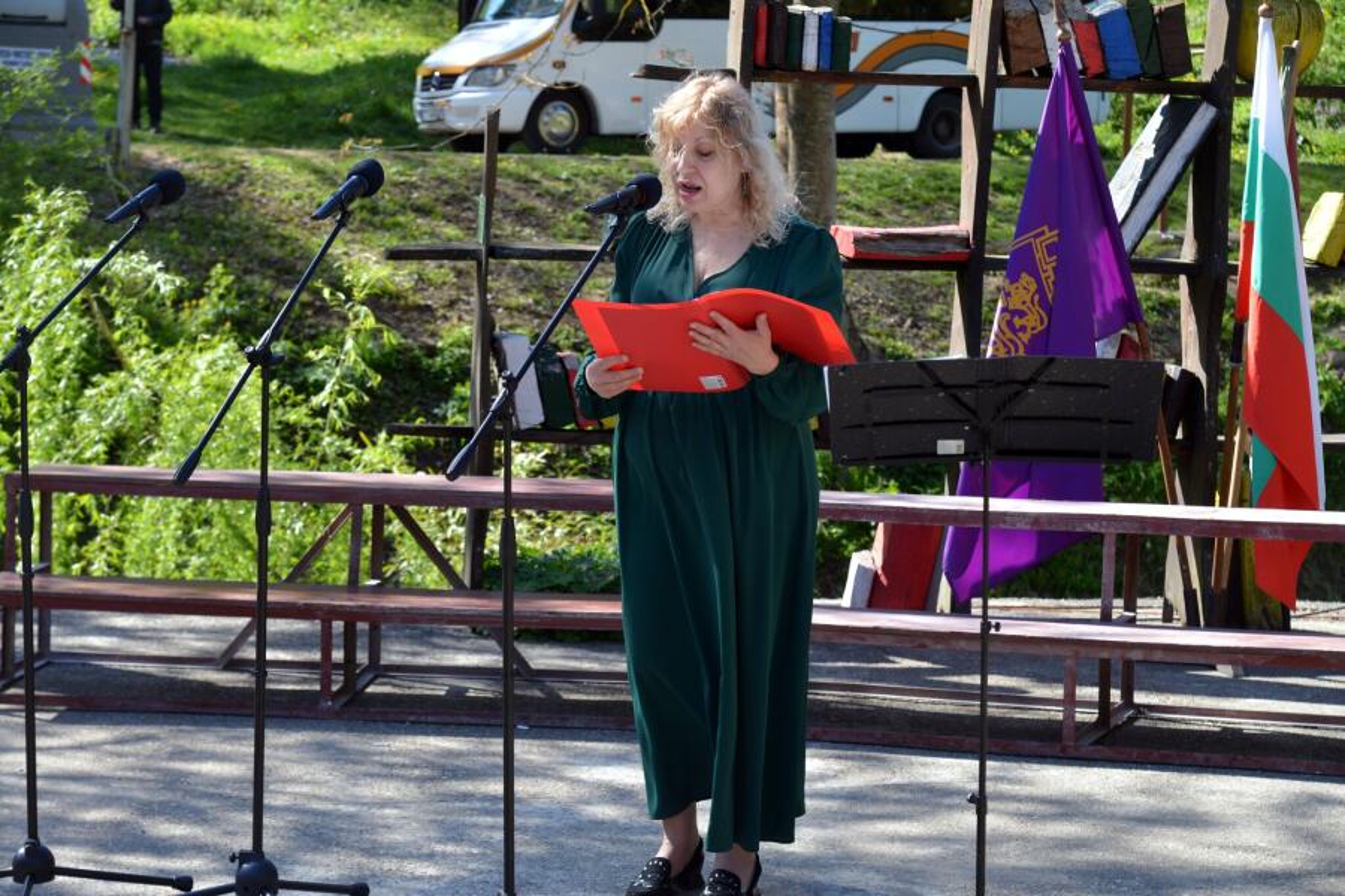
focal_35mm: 85
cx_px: 672
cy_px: 448
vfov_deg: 16.1
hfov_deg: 23.9
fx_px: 3175
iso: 400
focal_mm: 85
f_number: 4.5
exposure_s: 1/320
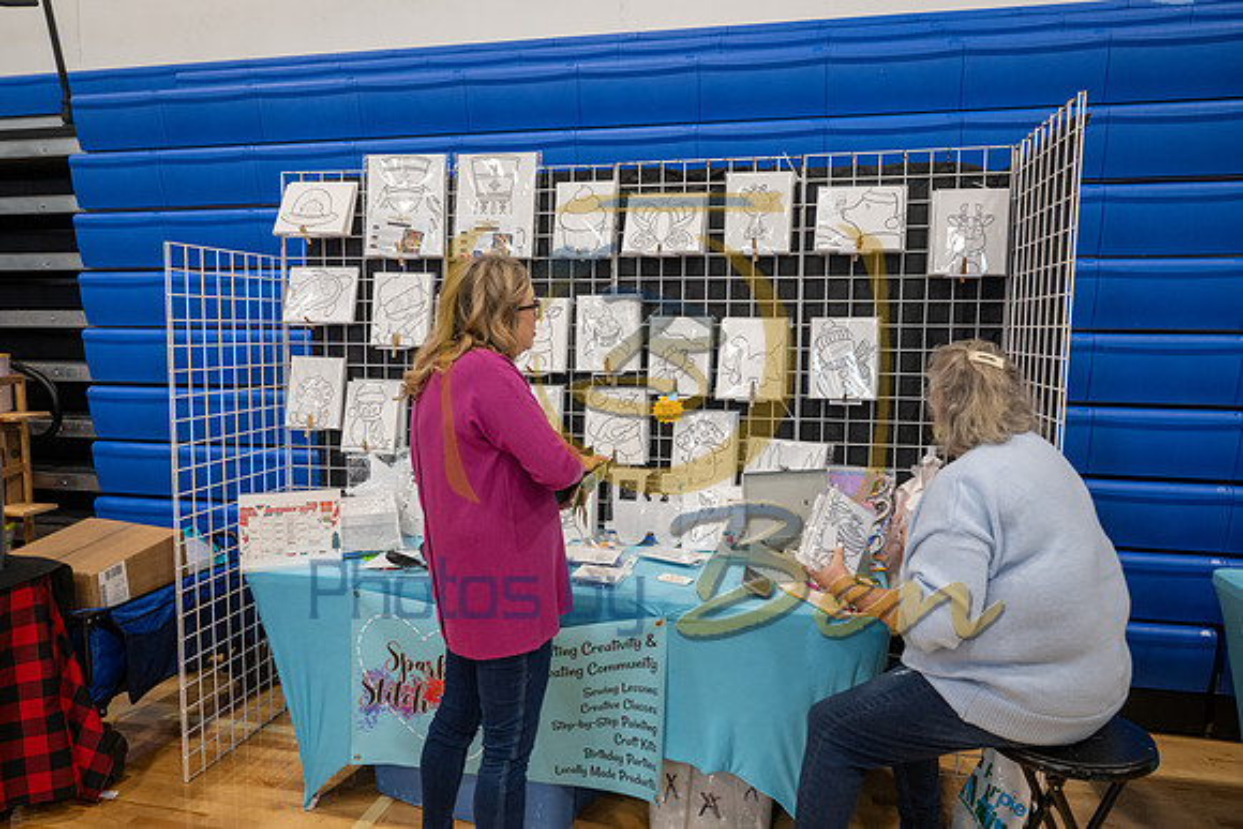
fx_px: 898
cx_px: 622
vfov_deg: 49.6
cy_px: 414
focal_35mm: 26
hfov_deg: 69.4
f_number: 3.5
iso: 1250
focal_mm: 26
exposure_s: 1/125
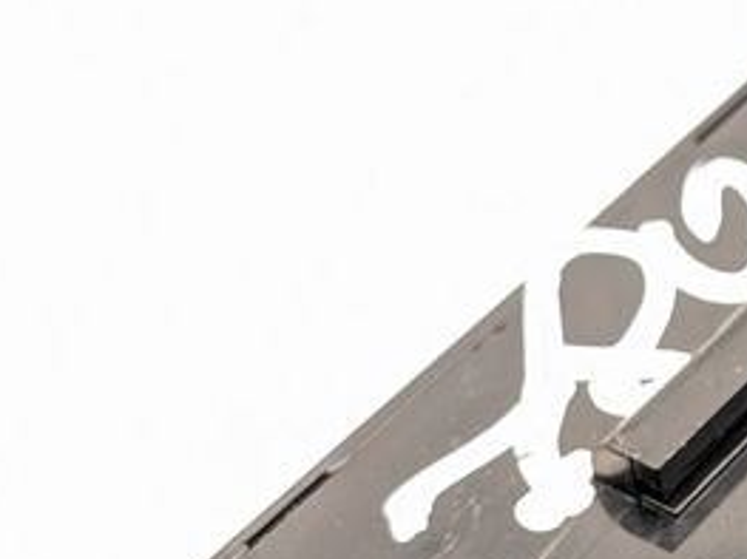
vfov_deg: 12.5
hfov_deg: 16.1
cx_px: 915
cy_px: 531
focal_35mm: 117
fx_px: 2524
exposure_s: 1/90
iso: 69
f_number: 1.68
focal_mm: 6.9
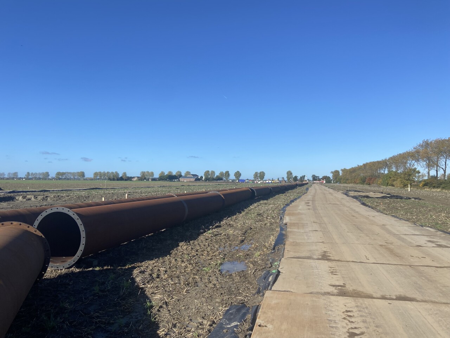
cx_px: 225
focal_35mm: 26
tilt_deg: +1.5
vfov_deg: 53.1
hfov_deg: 67.3
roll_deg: +0.3
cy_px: 169
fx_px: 338
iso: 32
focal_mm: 4.25
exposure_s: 1/2817
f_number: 1.8
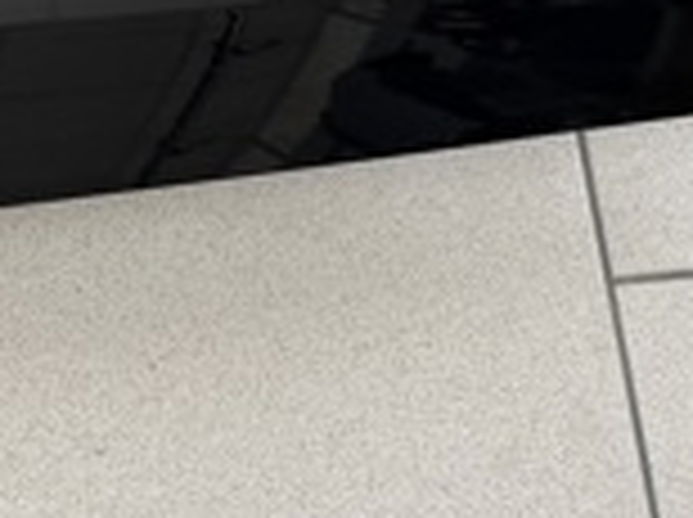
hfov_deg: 17.5
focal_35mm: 100
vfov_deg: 13.4
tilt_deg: -73.1
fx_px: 1999
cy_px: -387
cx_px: -364
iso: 160
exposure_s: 1/100
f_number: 1.78
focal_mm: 6.76
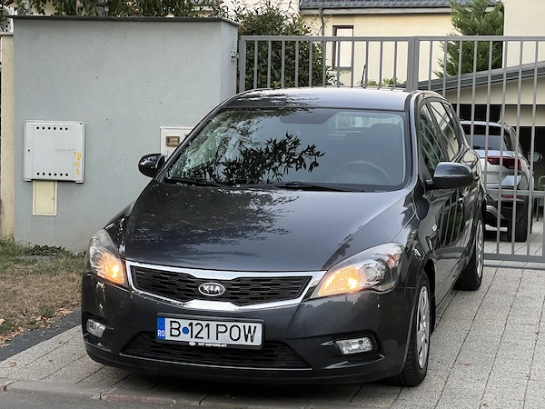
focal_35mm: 77
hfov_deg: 25.3
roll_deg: -1.8
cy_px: 204
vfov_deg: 19.1
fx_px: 1212
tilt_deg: -2.4
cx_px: 272
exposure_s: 1/56
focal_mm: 9
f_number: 2.8
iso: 800
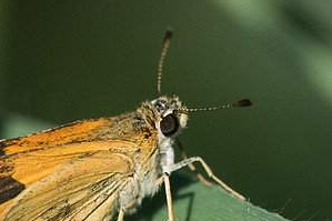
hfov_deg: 1.3
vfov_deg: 0.9
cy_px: 226
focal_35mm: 1554
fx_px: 14323
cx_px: 74
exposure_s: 1/5000
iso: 800
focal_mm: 150
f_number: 4.5
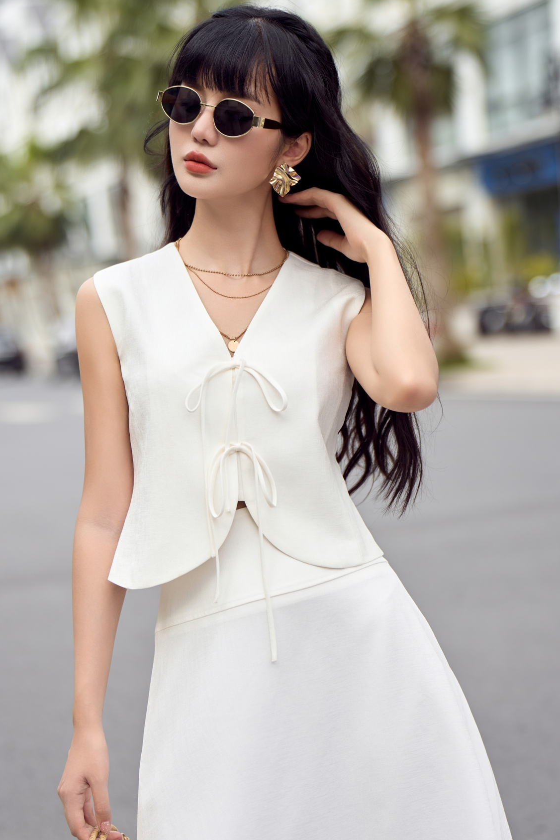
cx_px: 265
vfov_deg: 23.6
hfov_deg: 15.9
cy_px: 445
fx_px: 2005
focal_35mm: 86
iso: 100
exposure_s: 1/800
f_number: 2.5
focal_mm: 73
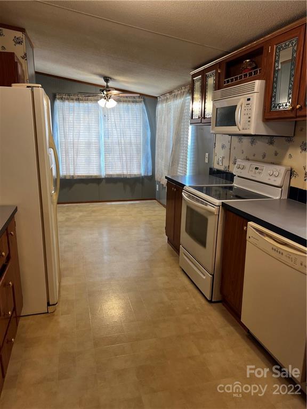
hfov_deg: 53.1
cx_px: 154
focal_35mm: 26
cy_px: 204
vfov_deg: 67.3
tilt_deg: -13.1
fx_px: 307
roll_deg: -0.1
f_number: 1.5
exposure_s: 1/60
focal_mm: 5.7
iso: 80
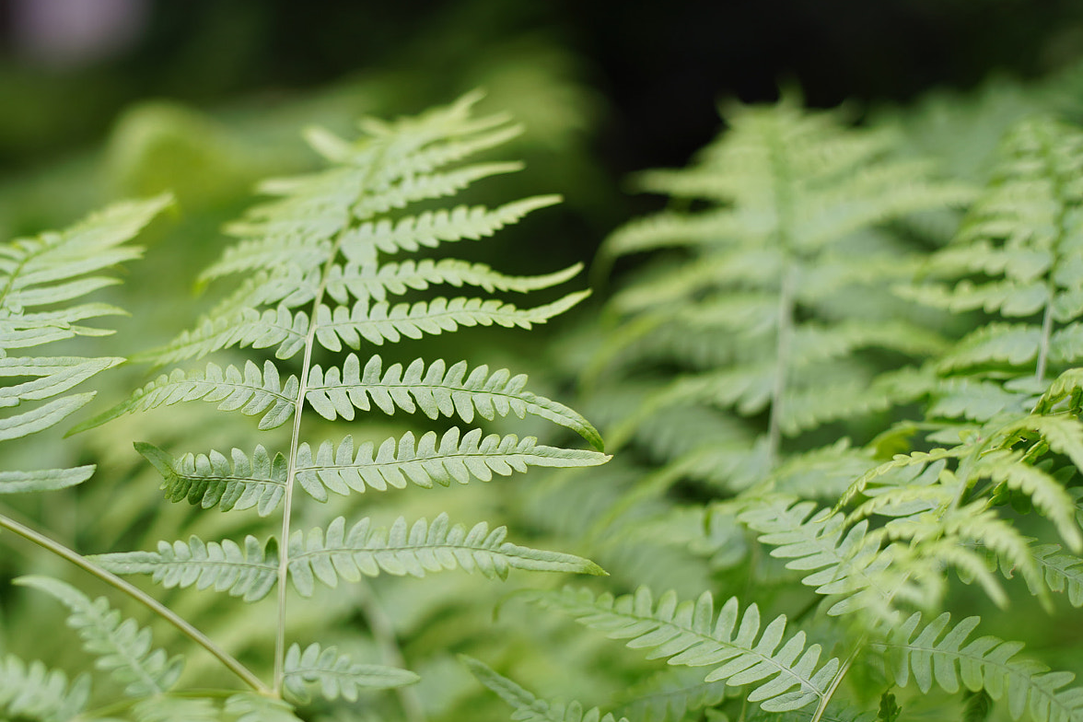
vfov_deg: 20.0
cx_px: 361
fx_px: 2046
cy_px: 405
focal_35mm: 68
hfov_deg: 29.5
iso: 125
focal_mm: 50
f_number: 2.8
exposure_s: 1/125
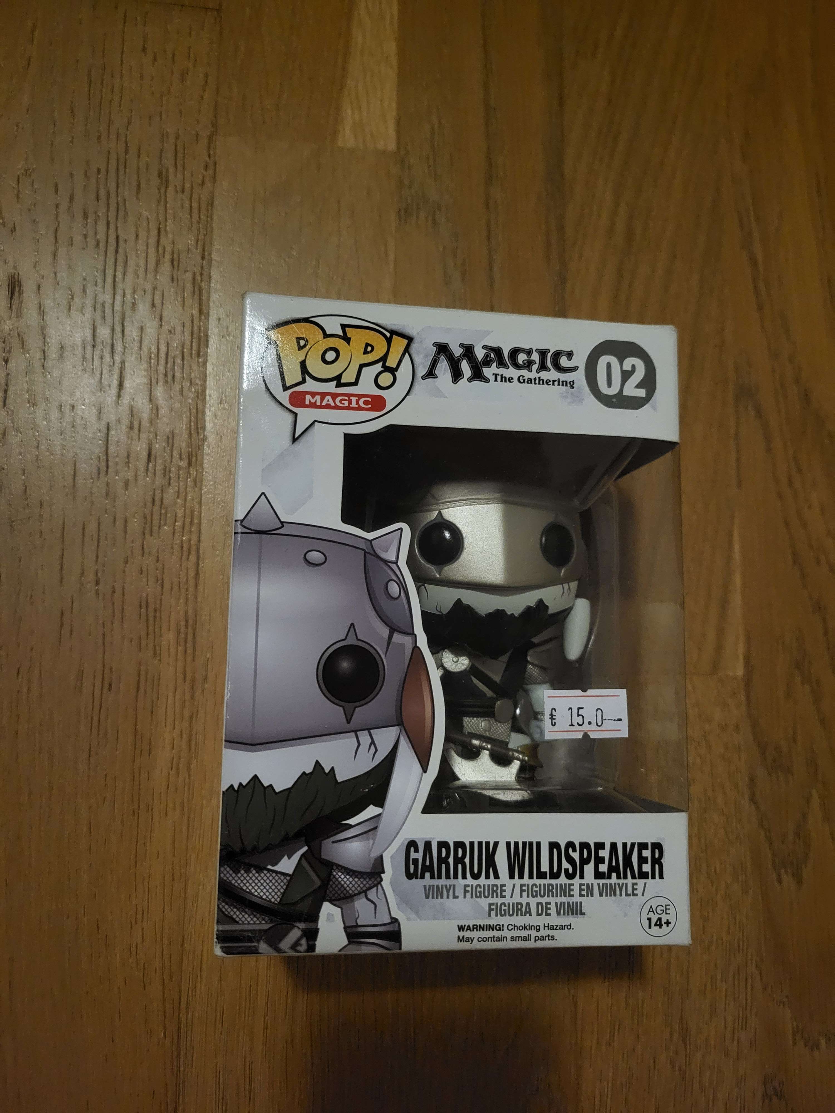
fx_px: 836
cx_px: 418
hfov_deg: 53.1
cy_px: 556
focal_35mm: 26
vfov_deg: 67.3
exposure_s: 1/25.1
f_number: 1.8
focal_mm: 5.4
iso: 1000
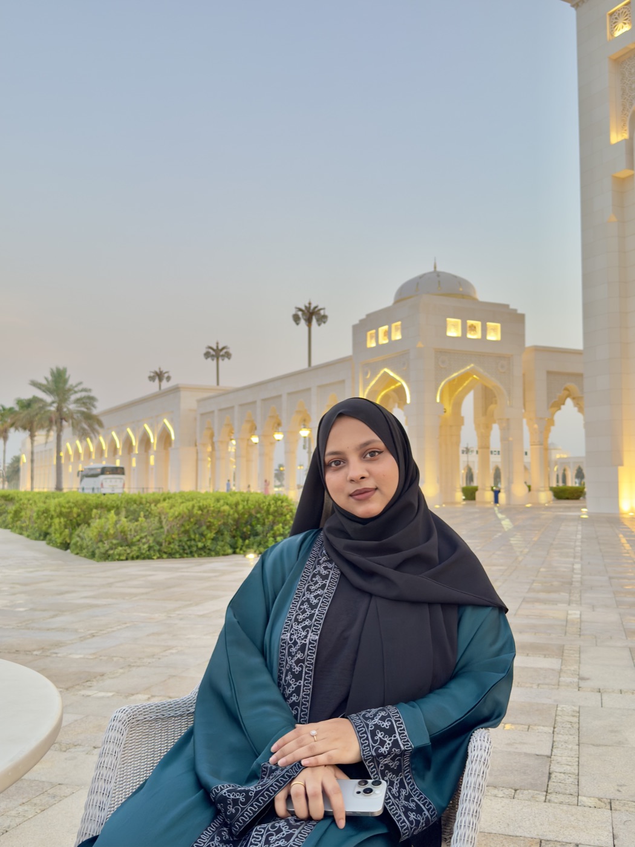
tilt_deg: +4.7
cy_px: 424
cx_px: 318
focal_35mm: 34
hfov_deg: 41.8
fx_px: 832
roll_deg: +0.0
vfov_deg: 54.0
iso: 200
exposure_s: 1/60
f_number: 1.78
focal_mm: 6.76
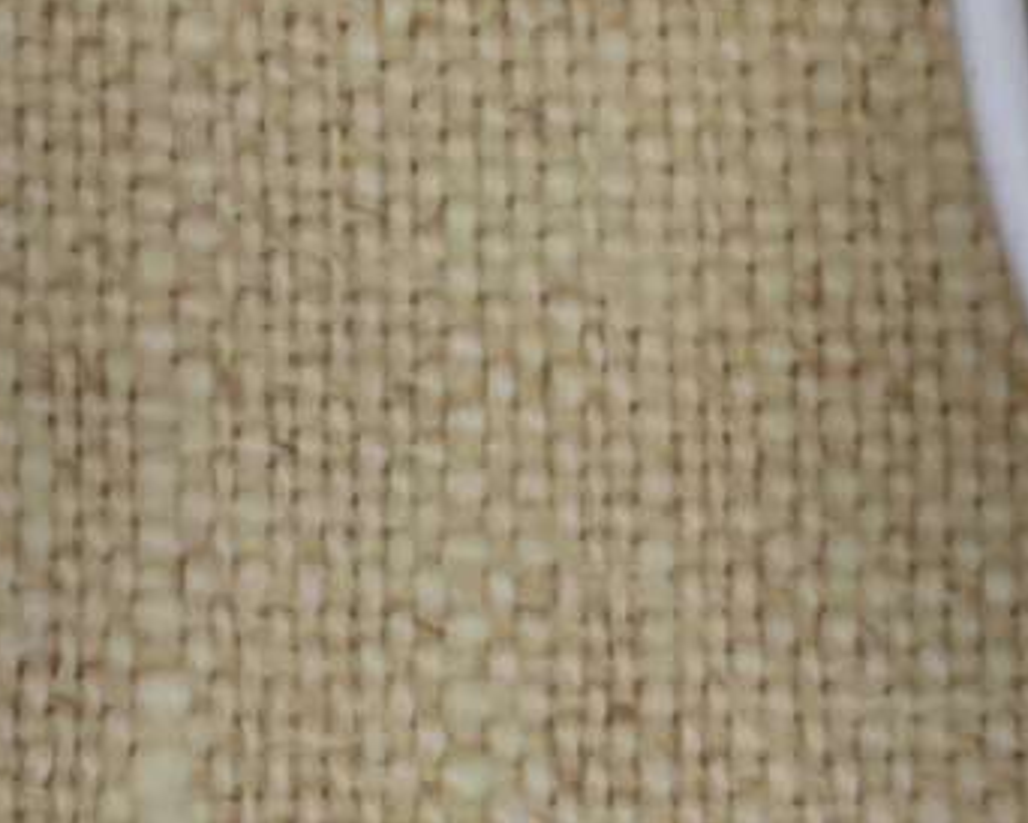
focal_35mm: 166
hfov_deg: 11.6
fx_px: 5053
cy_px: -1310
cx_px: 192
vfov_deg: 8.4
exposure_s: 1/120
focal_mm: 5.96
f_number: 1.6
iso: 40
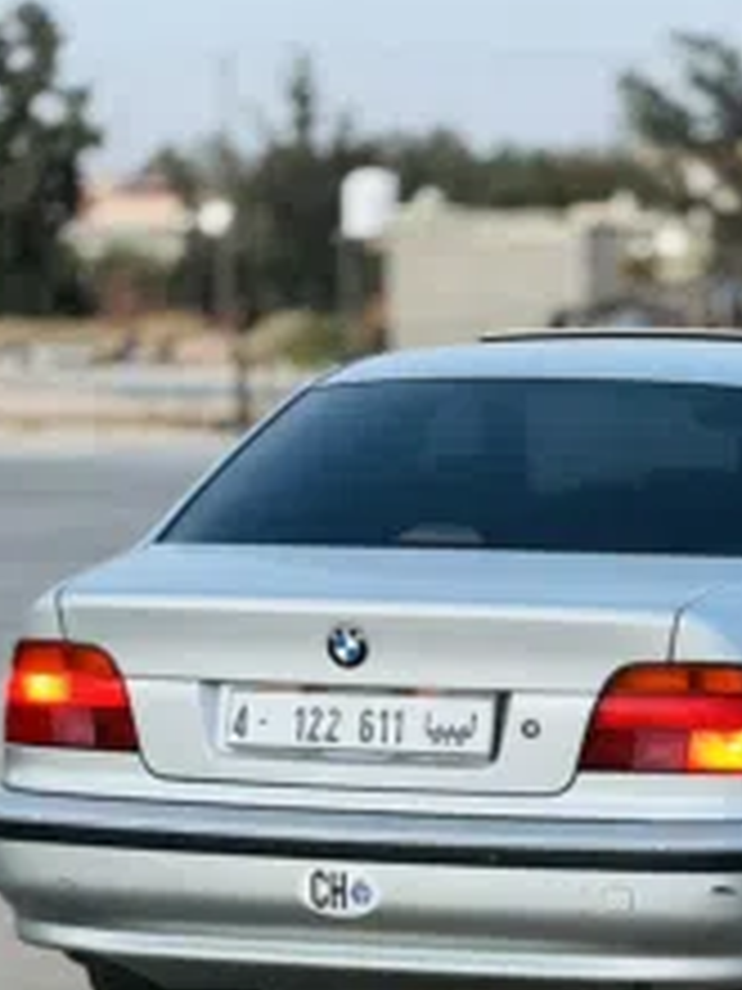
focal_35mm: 140
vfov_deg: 14.0
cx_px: 607
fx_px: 4001
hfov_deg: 10.6
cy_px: 742
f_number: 2.8
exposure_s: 1/20
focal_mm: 9
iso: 400
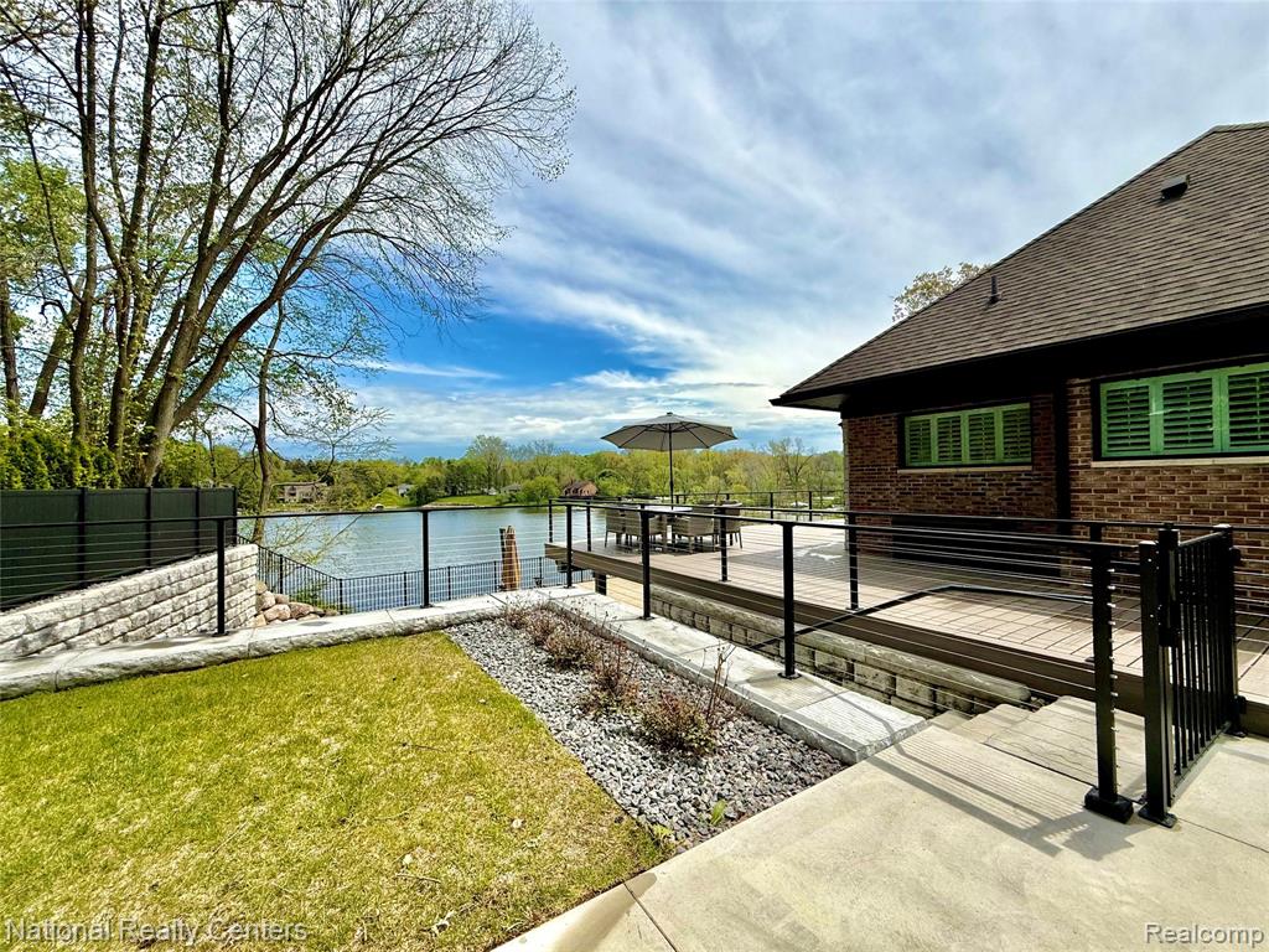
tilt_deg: +1.6
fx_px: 513
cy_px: 476
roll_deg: +0.7
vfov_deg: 85.7
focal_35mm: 14
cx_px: 634
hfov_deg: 102.1
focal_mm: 2.22
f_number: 2.2
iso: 50
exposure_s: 1/3891
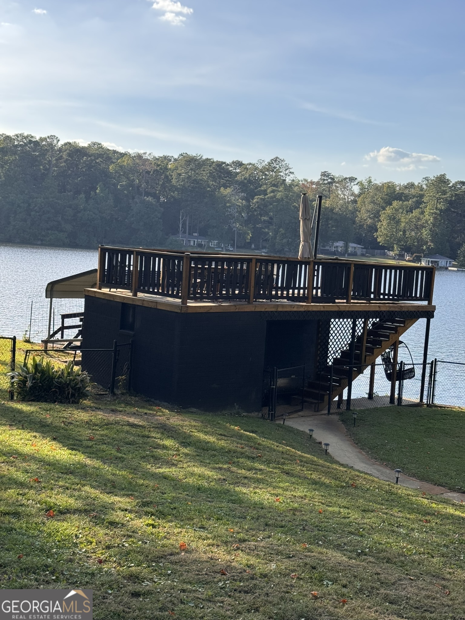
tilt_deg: -5.5
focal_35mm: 48
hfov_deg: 30.3
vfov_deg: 39.7
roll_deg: -3.1
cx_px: 232
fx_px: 860
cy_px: 310
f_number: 1.78
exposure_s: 1/1869
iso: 64
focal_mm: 6.76
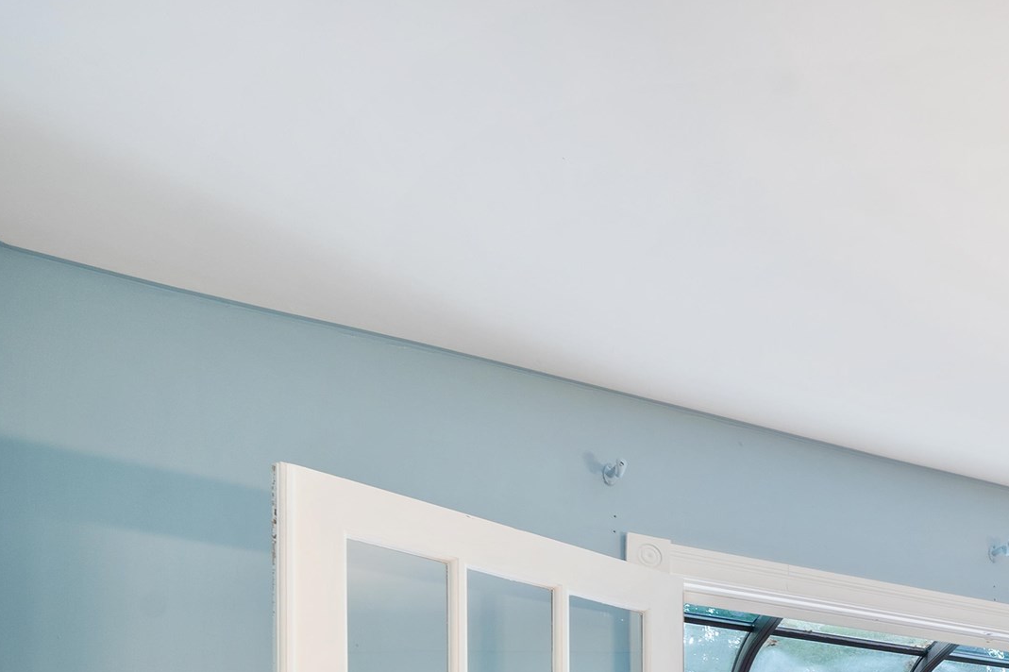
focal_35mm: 46
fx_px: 1289
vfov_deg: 24.3
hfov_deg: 32.2
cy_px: 941
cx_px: 1318
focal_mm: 16
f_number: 9
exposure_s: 1.6
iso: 125
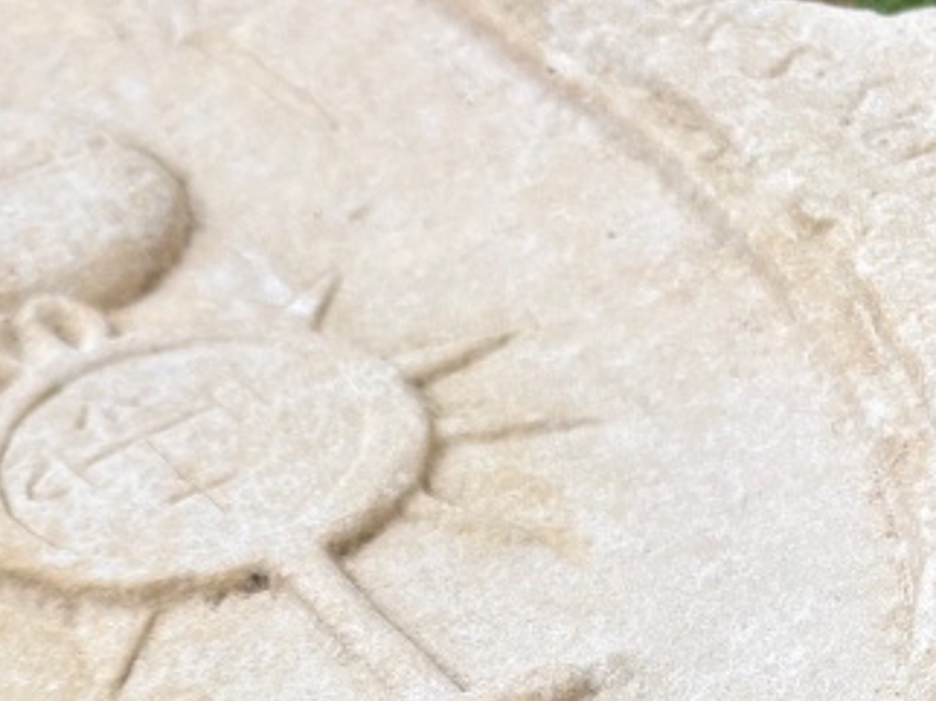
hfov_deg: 20.0
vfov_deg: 13.5
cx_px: 172
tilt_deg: -43.3
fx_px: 2621
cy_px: 1286
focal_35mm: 97
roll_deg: +13.5
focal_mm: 5.96
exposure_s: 1/907
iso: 50
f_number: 1.6
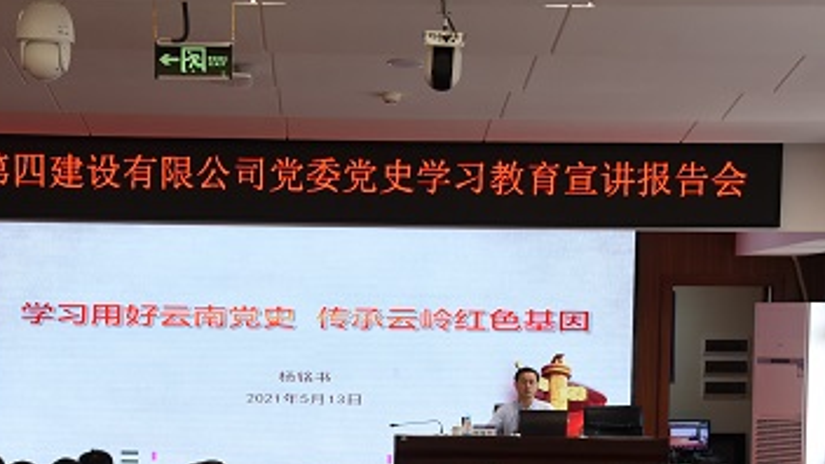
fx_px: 2188
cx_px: 335
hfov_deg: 21.3
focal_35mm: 100
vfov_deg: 12.0
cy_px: 465
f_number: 5.6
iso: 1000
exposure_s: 1/125
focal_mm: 48
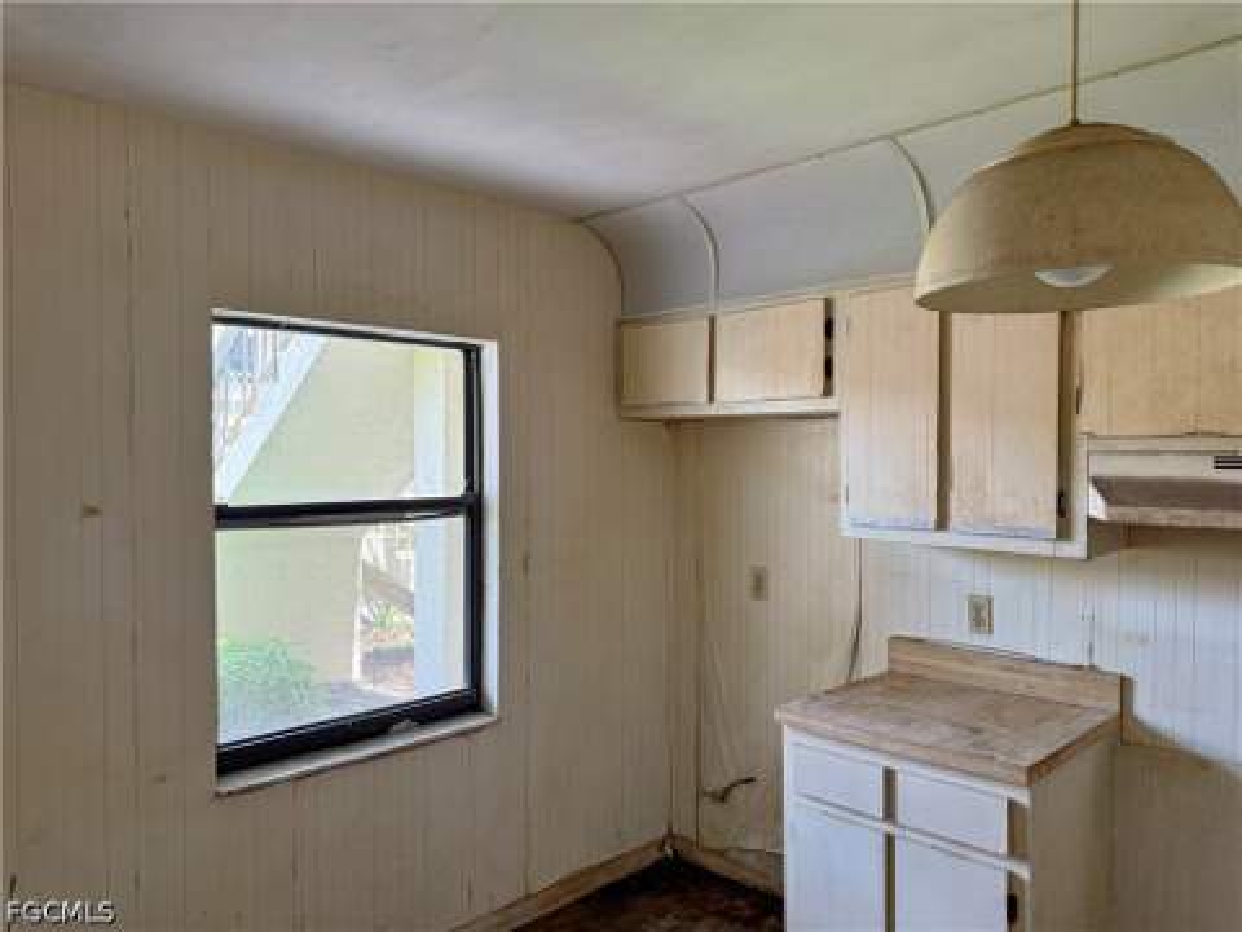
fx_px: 861
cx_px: 621
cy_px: 466
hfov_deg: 71.6
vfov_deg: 56.8
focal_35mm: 24
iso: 200
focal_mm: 6.76
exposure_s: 1/135
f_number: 1.78
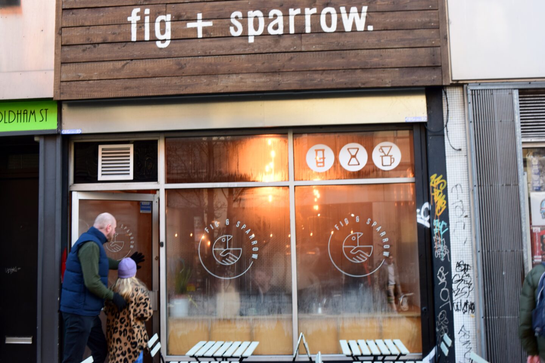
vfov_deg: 30.8
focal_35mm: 44
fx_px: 658
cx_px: 272
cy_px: 182
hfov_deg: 45.0
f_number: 7.1
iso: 400
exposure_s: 1/40
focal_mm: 29
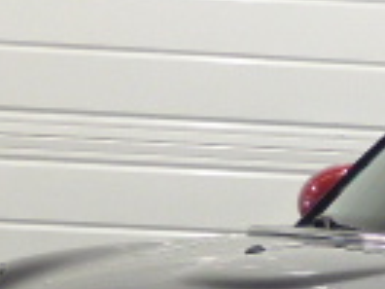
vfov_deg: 4.8
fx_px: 3459
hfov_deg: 6.3
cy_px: 379
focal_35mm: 311
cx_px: 671
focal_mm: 10.9
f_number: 2.8
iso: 400
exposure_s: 1/50
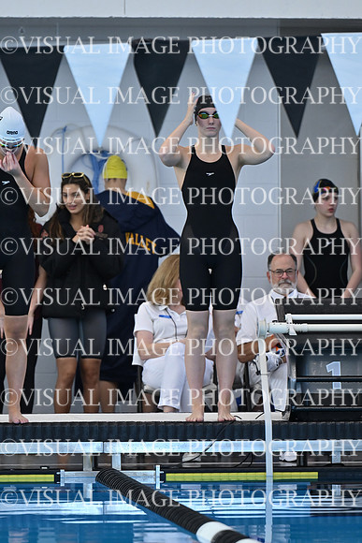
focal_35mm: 300
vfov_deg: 6.9
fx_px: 4522
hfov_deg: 4.6
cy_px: 272
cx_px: 181
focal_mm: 200
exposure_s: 1/500
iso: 640
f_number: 2.8
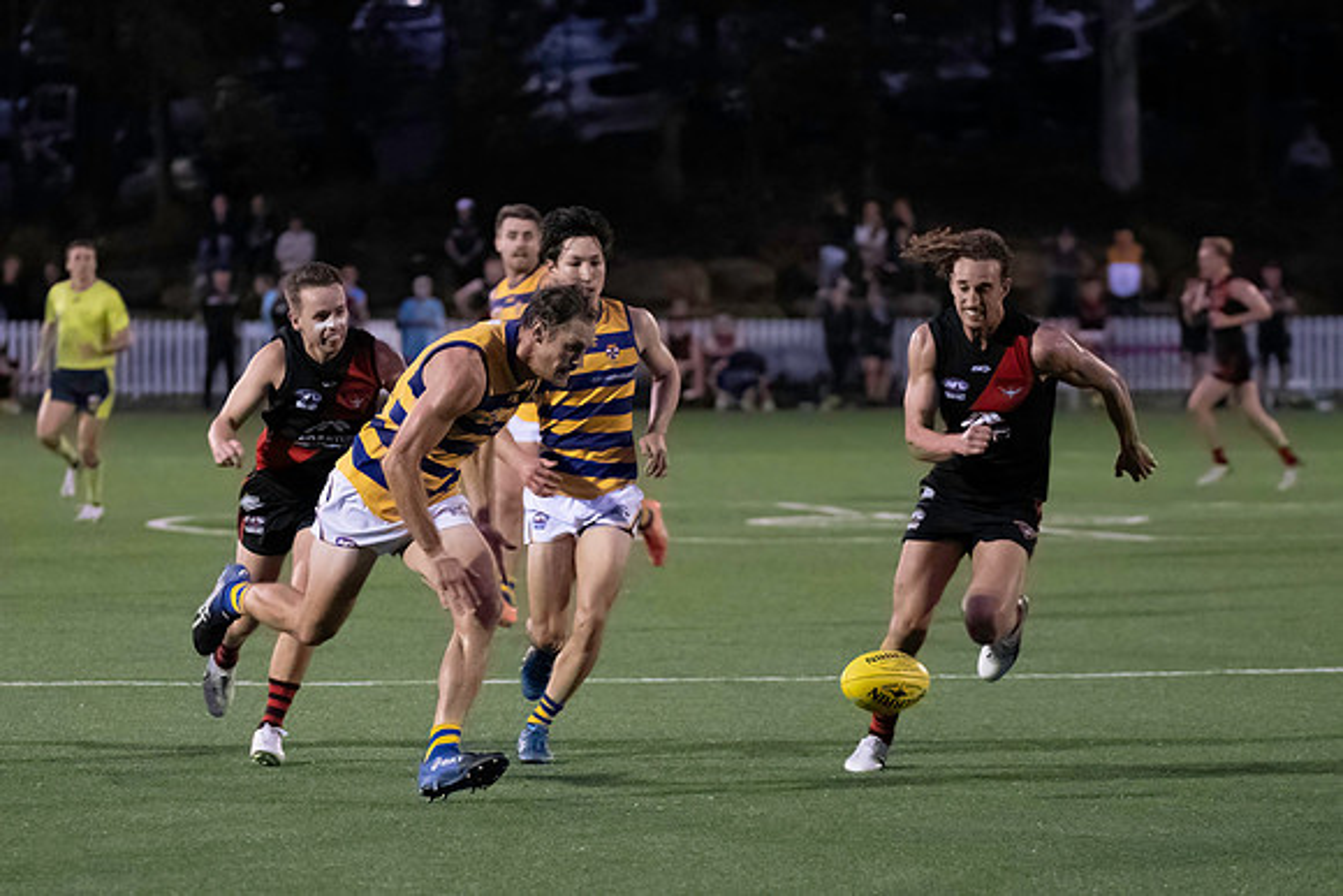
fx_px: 9884
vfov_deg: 5.2
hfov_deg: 7.8
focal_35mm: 265
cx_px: 412
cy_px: 776
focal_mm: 120
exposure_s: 1/800
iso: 10000
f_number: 2.8
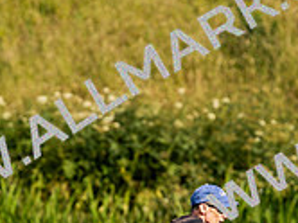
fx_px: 13092
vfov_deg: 1.0
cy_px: 251
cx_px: 75
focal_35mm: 1523
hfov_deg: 1.3
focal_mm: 452
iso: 250
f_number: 6.3
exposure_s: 1/2000
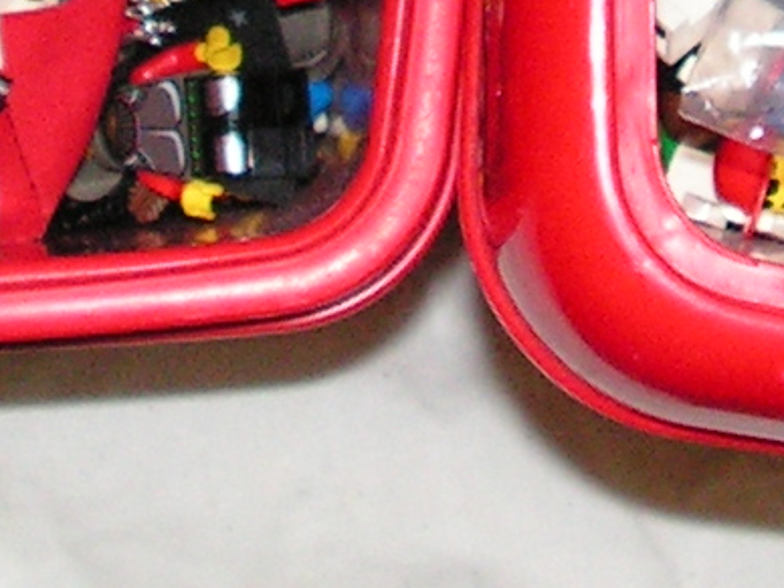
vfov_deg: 7.7
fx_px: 4303
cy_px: -333
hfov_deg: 10.4
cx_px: 546
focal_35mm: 190
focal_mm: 6
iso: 200
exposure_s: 1/40
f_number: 3.2
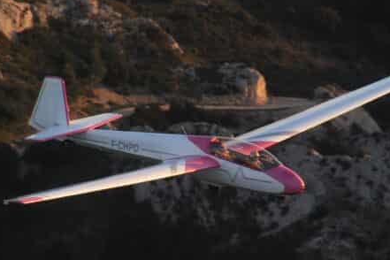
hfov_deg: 3.2
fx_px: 7009
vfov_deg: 2.1
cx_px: 212
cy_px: 116
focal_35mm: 647
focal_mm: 210
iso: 800
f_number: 6.3
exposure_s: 1/640
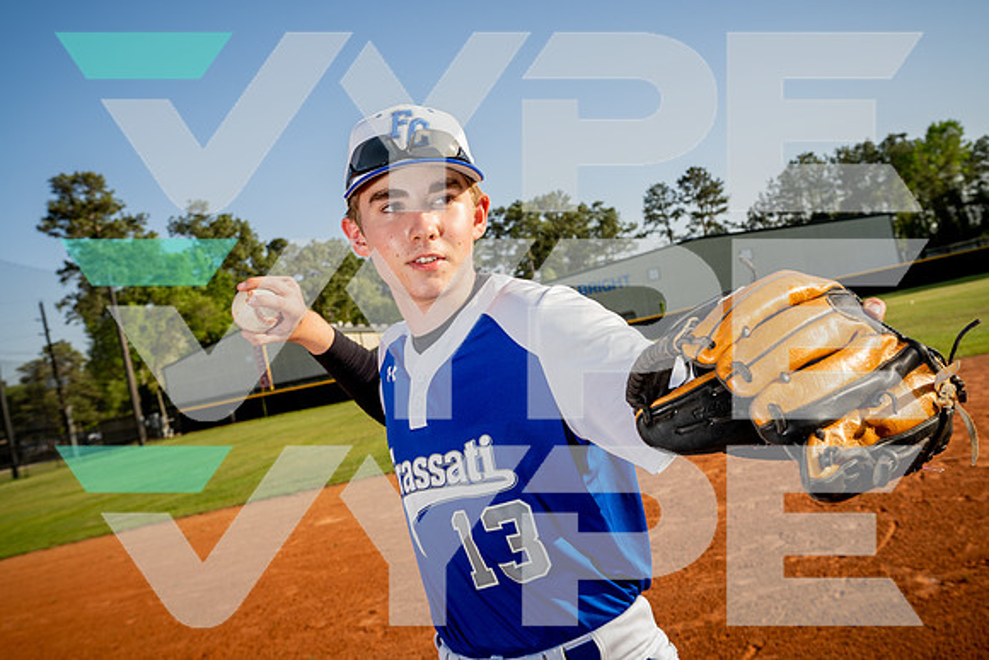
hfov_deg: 55.8
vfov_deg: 38.9
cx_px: 494
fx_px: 934
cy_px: 330
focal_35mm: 34
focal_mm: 34
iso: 200
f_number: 8
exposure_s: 1/250
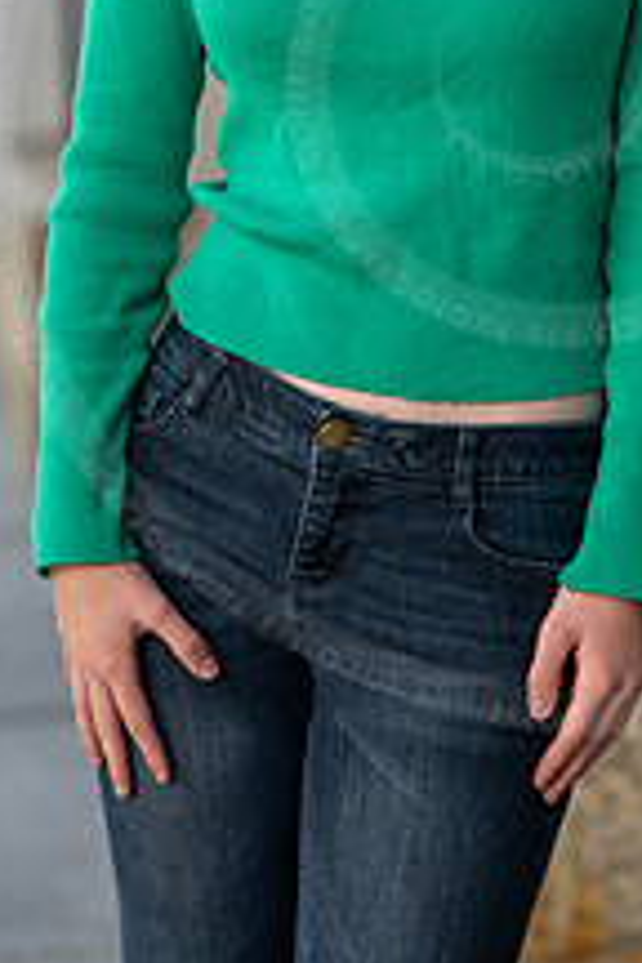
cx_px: 575
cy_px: 156
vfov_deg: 11.6
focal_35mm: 177
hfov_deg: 7.7
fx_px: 4734
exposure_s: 1/800
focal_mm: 85
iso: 125
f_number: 1.8
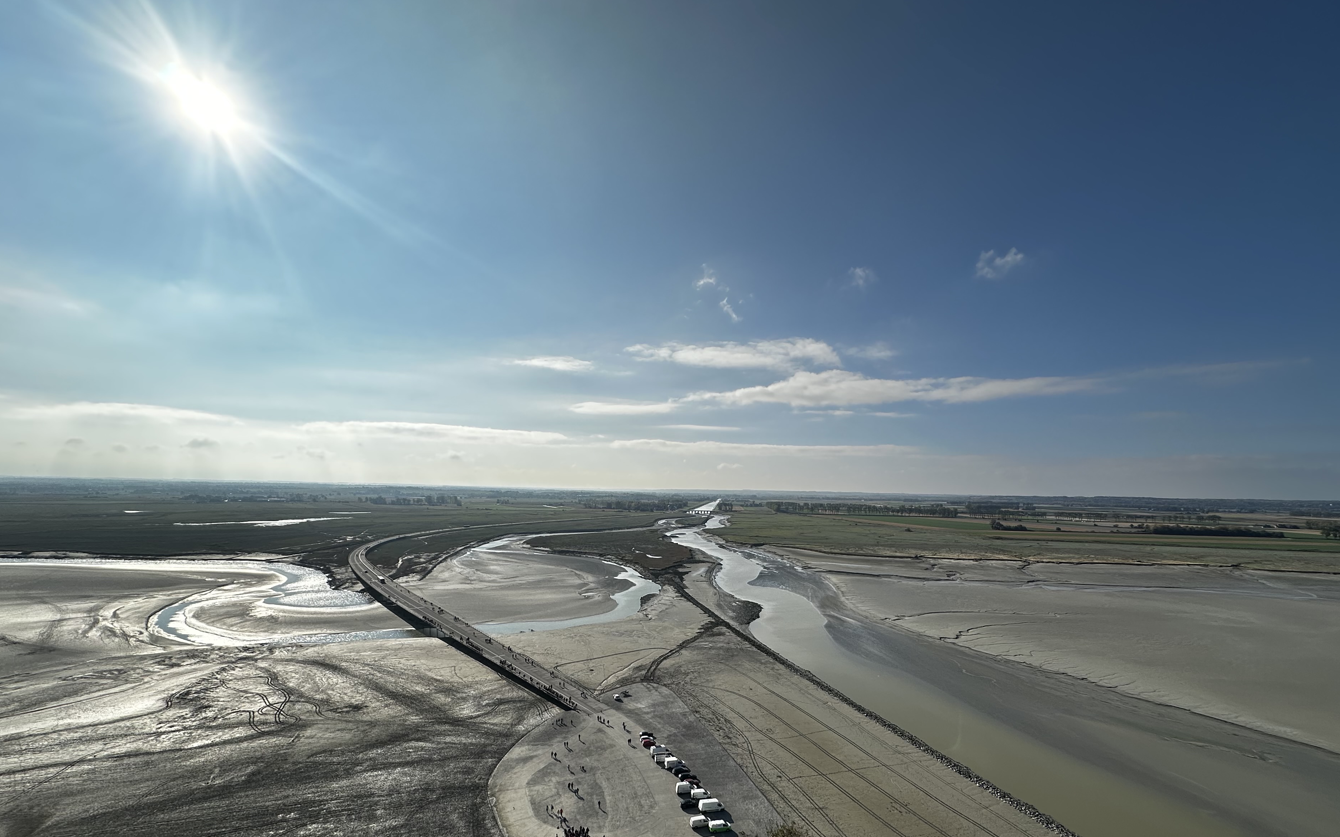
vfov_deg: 69.9
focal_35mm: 16
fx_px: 584
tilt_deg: -3.7
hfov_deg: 97.7
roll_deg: -1.3
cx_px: 709
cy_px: 534
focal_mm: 2.22
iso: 50
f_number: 2.2
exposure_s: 1/3861
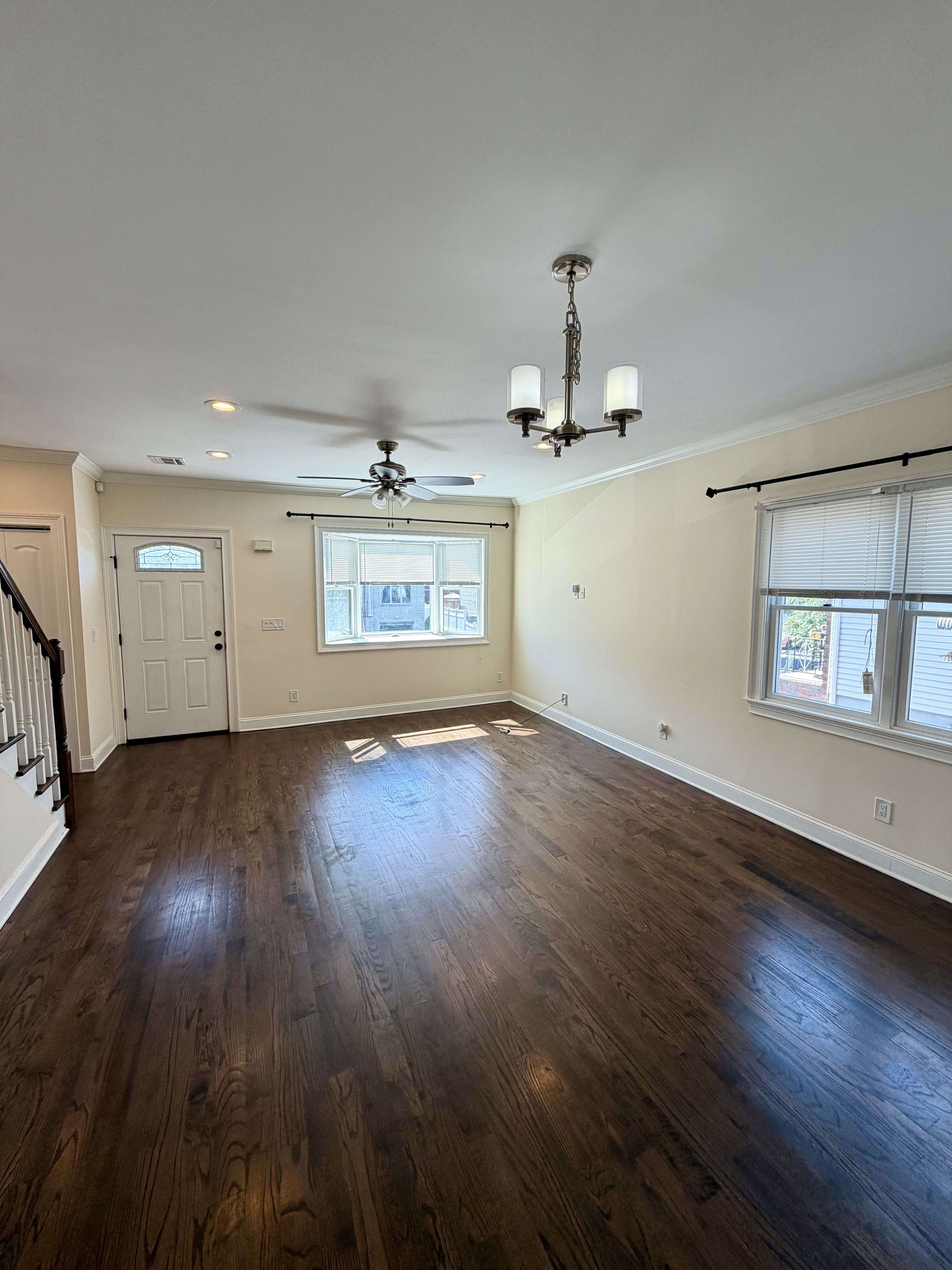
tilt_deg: -6.5
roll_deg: -0.2
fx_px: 513
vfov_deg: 102.1
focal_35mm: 14
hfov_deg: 85.7
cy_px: 635
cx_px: 476
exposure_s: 1/120
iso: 64
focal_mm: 2.22
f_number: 2.2
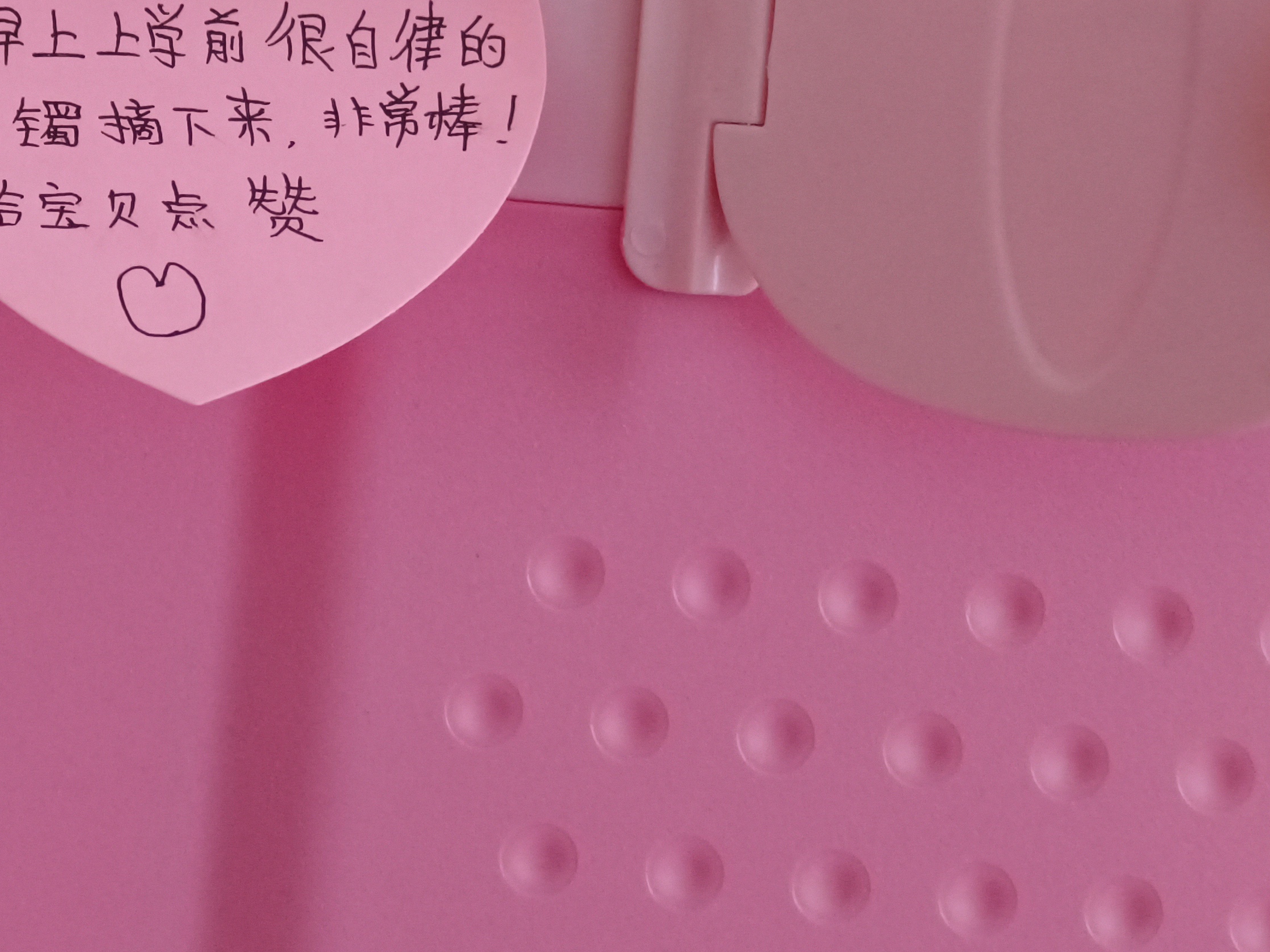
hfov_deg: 21.4
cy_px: 230
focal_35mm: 90
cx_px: 173
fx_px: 3302
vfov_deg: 16.3
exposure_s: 1/50
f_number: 2
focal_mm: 6.7
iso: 840
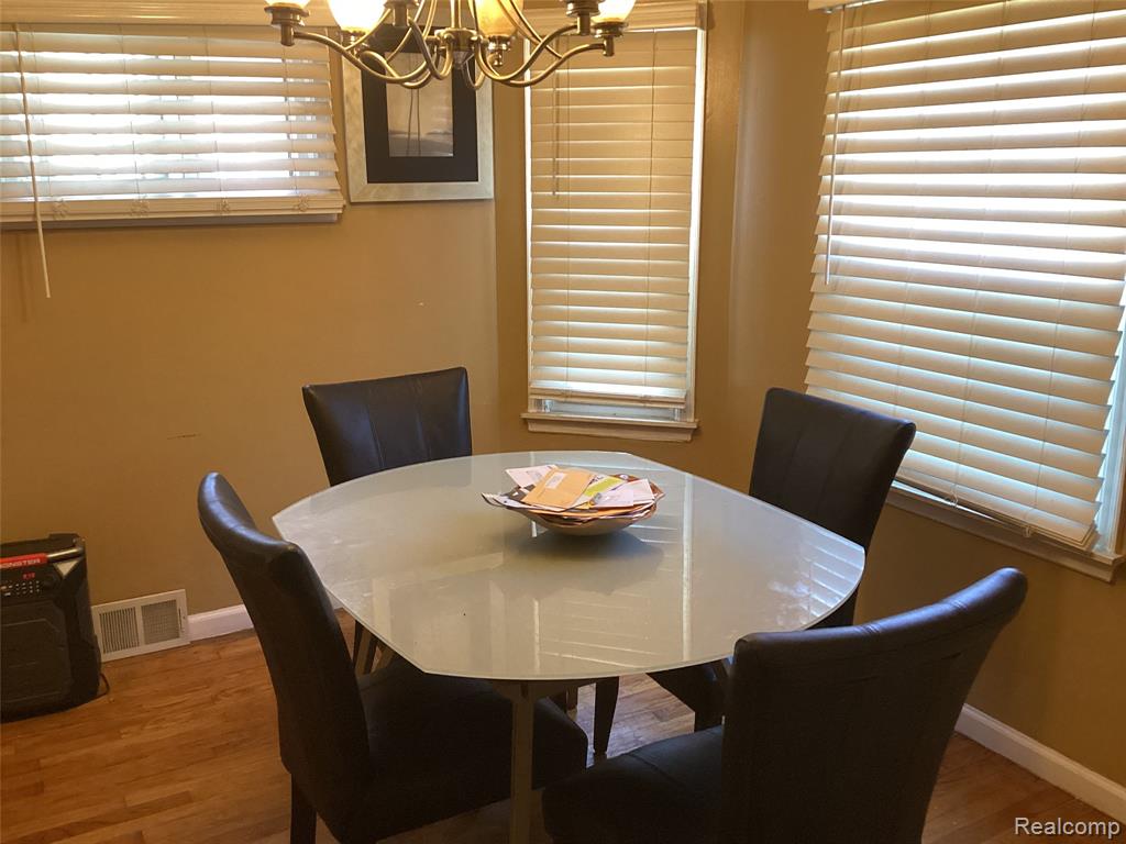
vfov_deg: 45.4
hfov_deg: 58.4
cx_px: 563
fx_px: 1008
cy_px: 422
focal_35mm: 31
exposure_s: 1/60
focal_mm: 3.3
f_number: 2.4
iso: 200
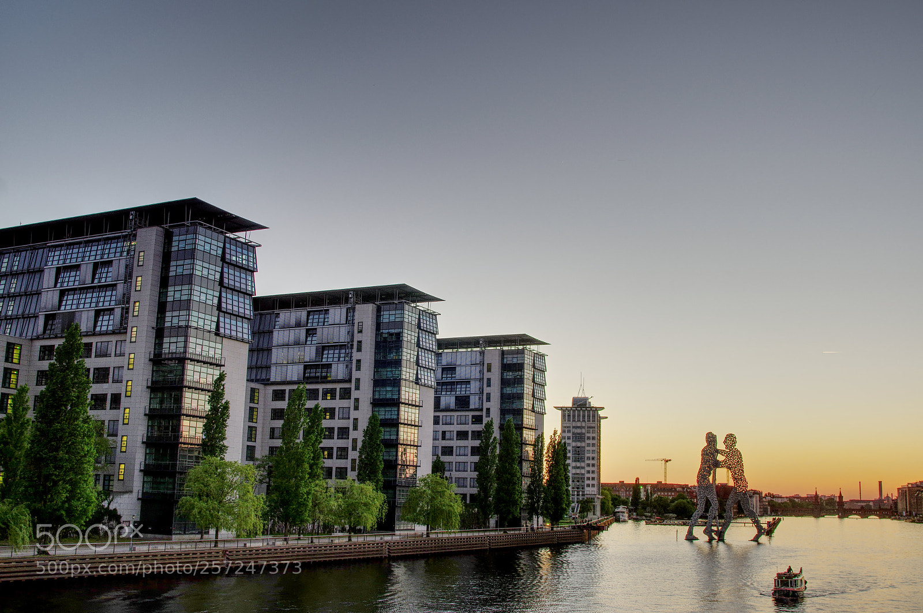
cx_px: 462
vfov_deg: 36.8
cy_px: 306
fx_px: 922
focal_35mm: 36
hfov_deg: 53.2
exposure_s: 1/25
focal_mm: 24
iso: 200
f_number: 8
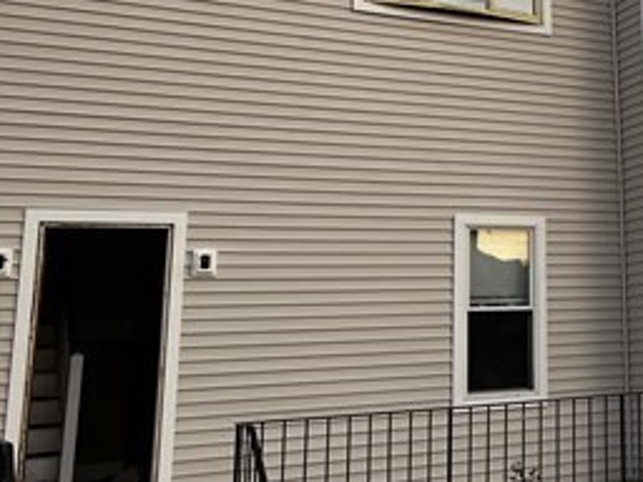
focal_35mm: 61
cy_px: 40
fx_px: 1133
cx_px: 671
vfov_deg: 23.3
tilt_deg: +16.1
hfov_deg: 29.2
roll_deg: +4.2
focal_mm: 5.7
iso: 50
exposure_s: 1/316
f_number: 1.5
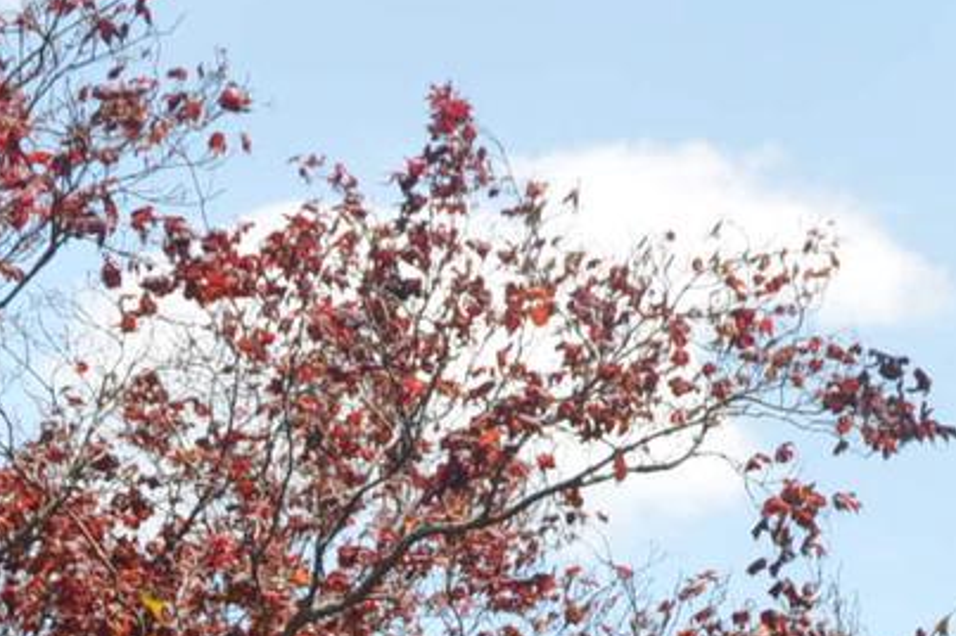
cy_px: 1486
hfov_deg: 8.4
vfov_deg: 5.4
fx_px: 6474
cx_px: 859
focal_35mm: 244
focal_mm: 32
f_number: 8
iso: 200
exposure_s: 1/250
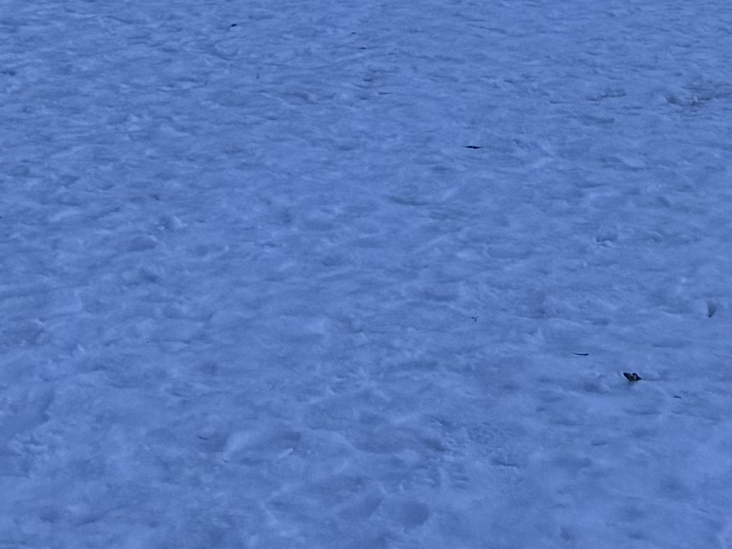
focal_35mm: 143
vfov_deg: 9.2
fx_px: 3024
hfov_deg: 13.2
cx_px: 1037
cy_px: -835
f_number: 1.78
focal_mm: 6.76
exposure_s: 1/1585
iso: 80
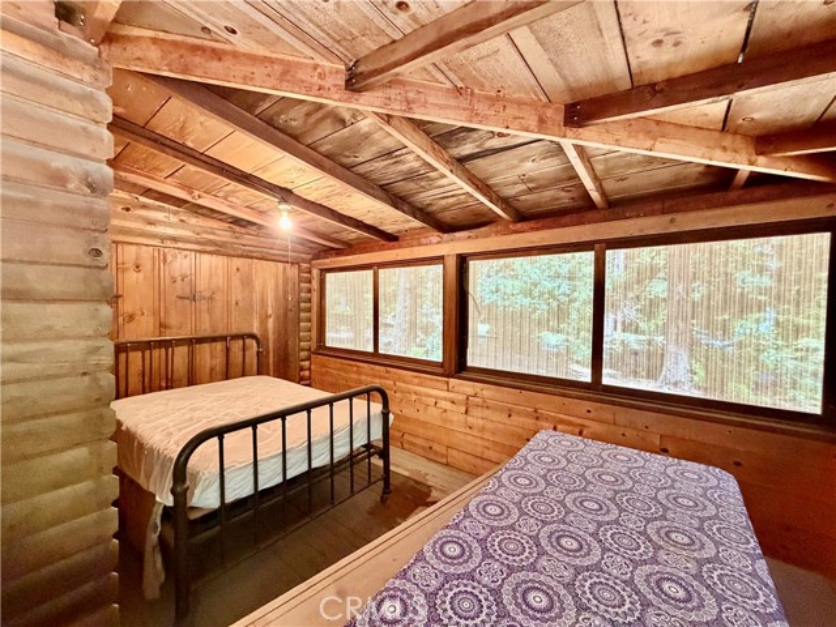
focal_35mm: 14
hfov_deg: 102.1
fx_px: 338
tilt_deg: -1.0
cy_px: 314
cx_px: 418
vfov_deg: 85.7
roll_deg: -0.8
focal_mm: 2.22
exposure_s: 1/60
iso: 500
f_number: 2.2
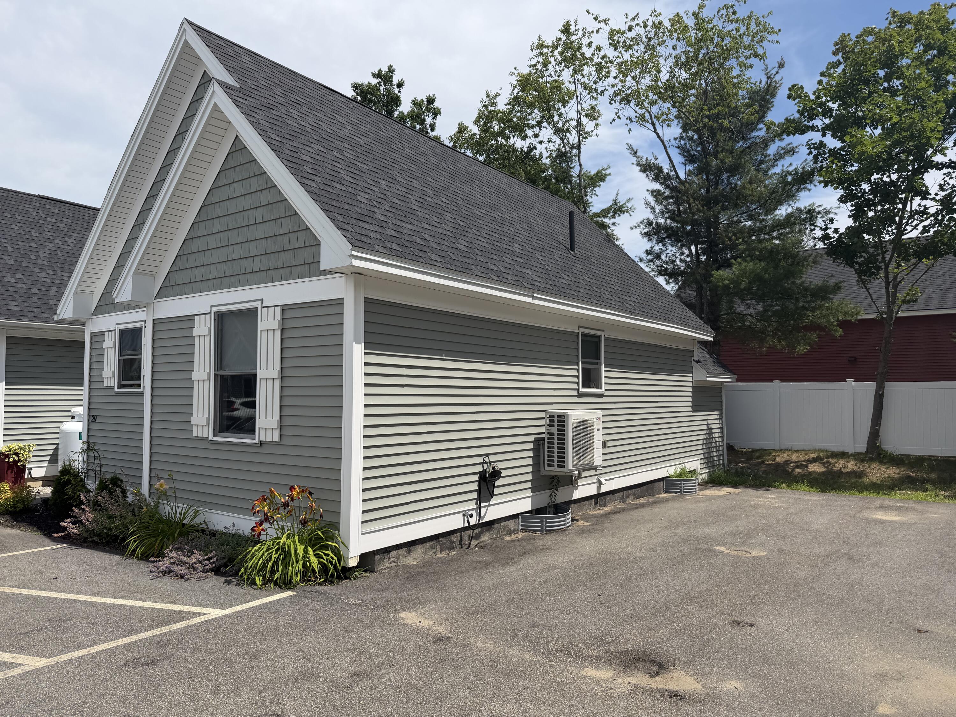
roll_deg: +0.4
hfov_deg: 71.6
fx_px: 663
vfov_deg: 56.8
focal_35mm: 24
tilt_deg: +0.3
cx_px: 478
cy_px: 358
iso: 80
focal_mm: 6.76
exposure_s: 1/6711
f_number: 1.78
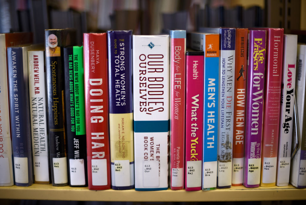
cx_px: 153
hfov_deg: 39.6
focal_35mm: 50
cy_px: 102
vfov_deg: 27.0
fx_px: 425
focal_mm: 50
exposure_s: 1/250
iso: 200
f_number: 1.4
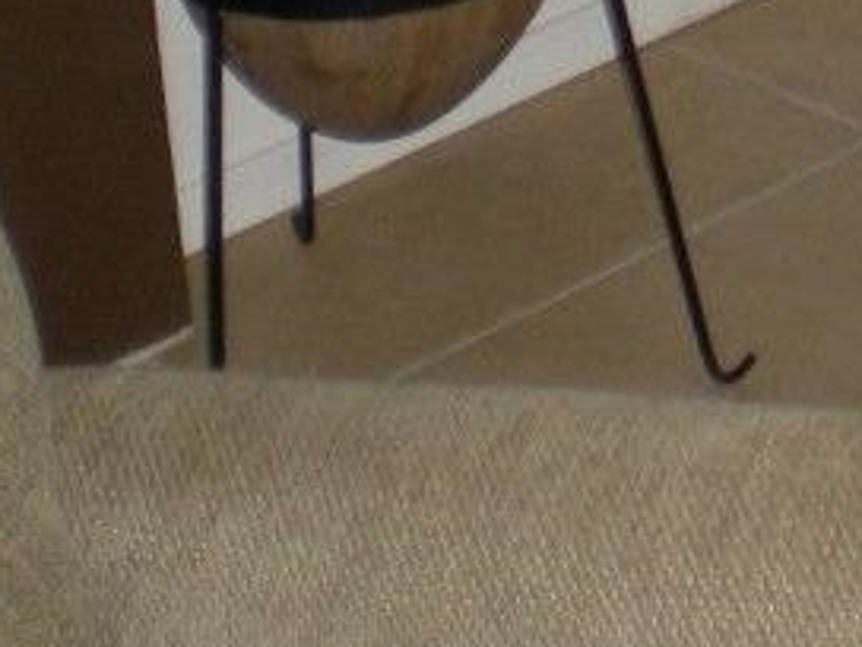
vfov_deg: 7.8
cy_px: -828
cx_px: 1334
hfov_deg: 10.6
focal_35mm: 179
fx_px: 4457
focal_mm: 6.3
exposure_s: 1/60
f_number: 3.1
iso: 201
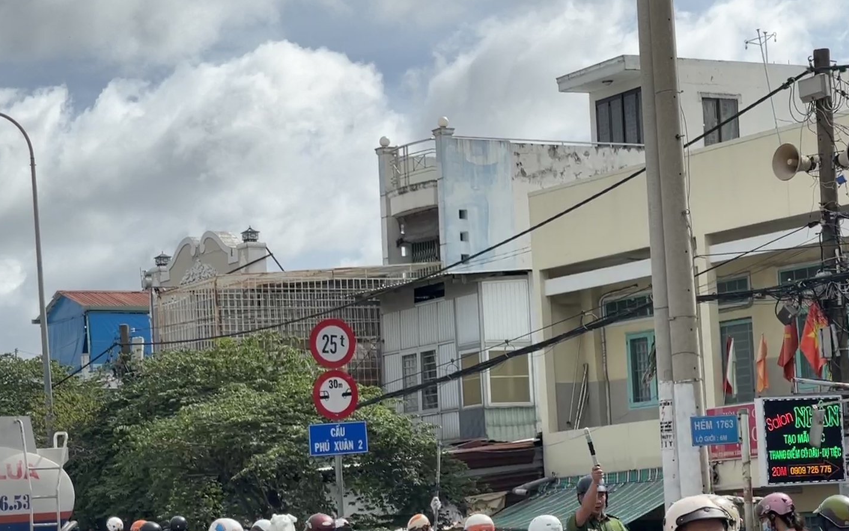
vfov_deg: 13.5
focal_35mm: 96
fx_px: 2221
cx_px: 431
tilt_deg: +2.3
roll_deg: +2.9
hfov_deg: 21.6
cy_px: 439
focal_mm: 7.5
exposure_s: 1/737
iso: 20
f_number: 2.2
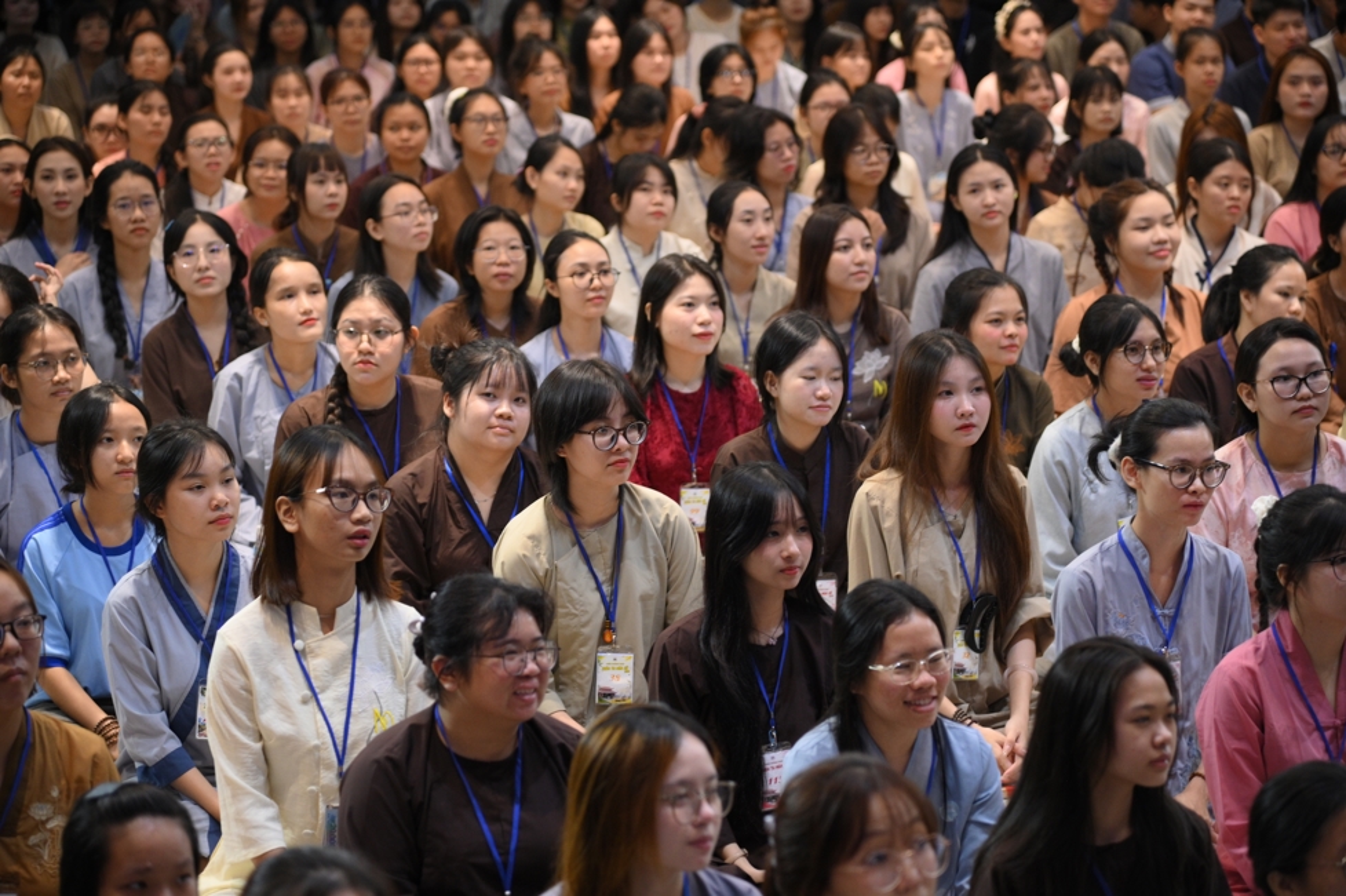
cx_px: 673
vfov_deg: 11.4
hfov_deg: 17.1
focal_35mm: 120
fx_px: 4483
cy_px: 448
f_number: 4
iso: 2000
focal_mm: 120
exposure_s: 1/80
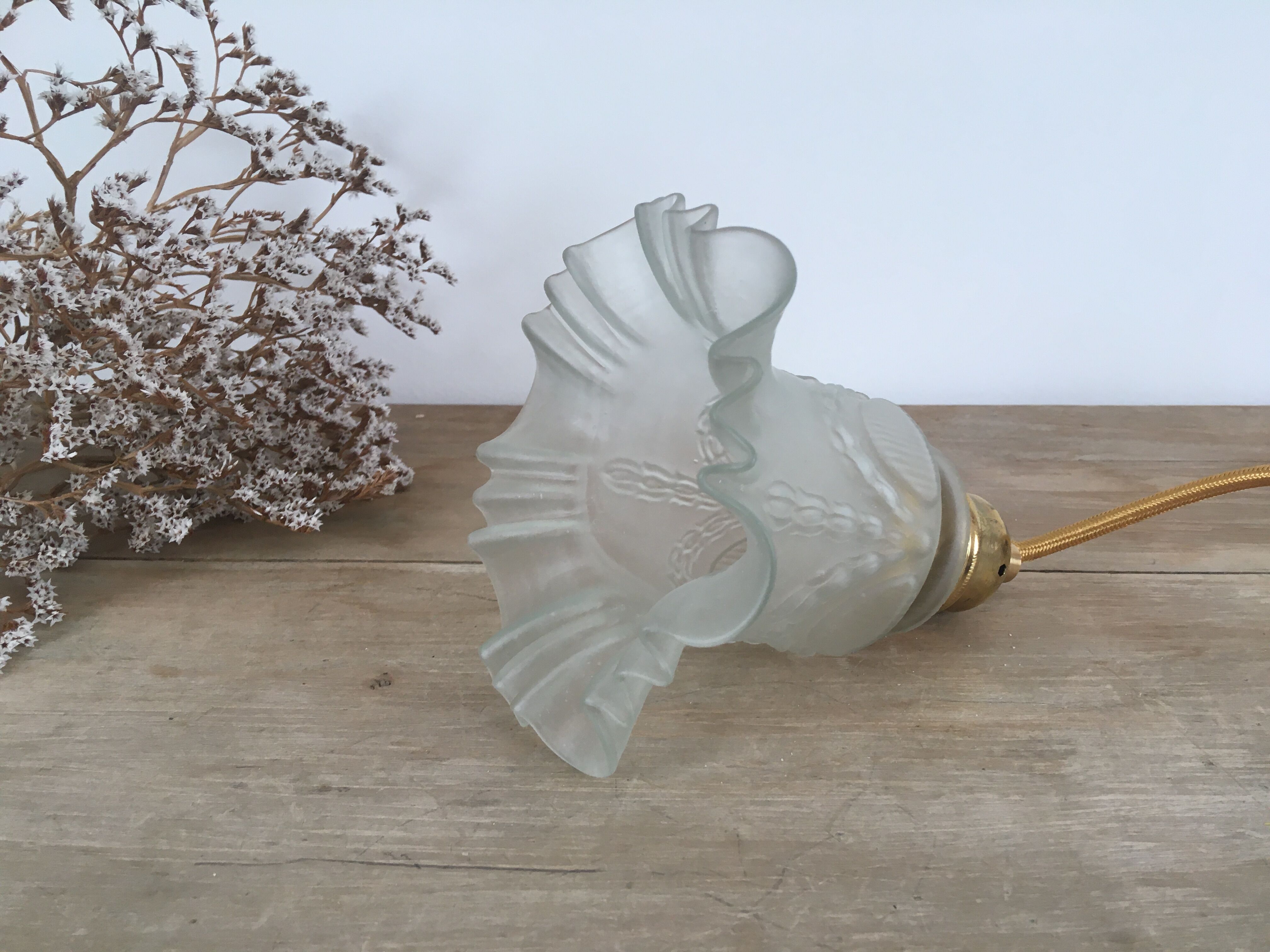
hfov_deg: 61.7
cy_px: 476
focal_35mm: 29
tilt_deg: -19.4
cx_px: 635
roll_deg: +0.2
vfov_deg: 48.2
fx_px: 1064
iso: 25
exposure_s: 1/33
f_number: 2.2
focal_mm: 4.15
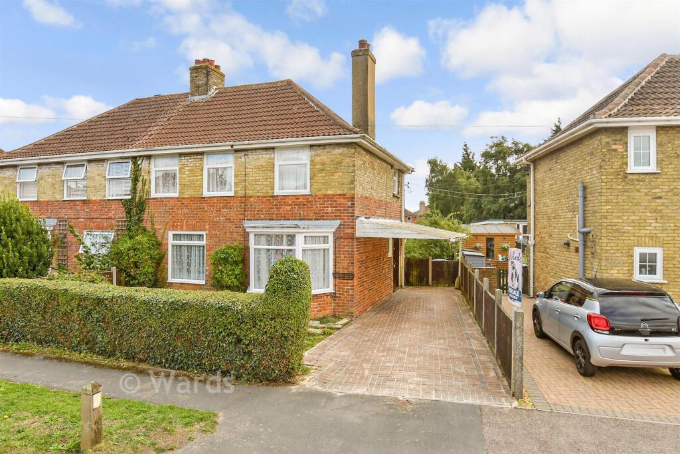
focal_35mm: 17
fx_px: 321
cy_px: 227
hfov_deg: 93.3
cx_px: 340
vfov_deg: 70.5
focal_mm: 11.5
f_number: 8
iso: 160
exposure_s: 1/250
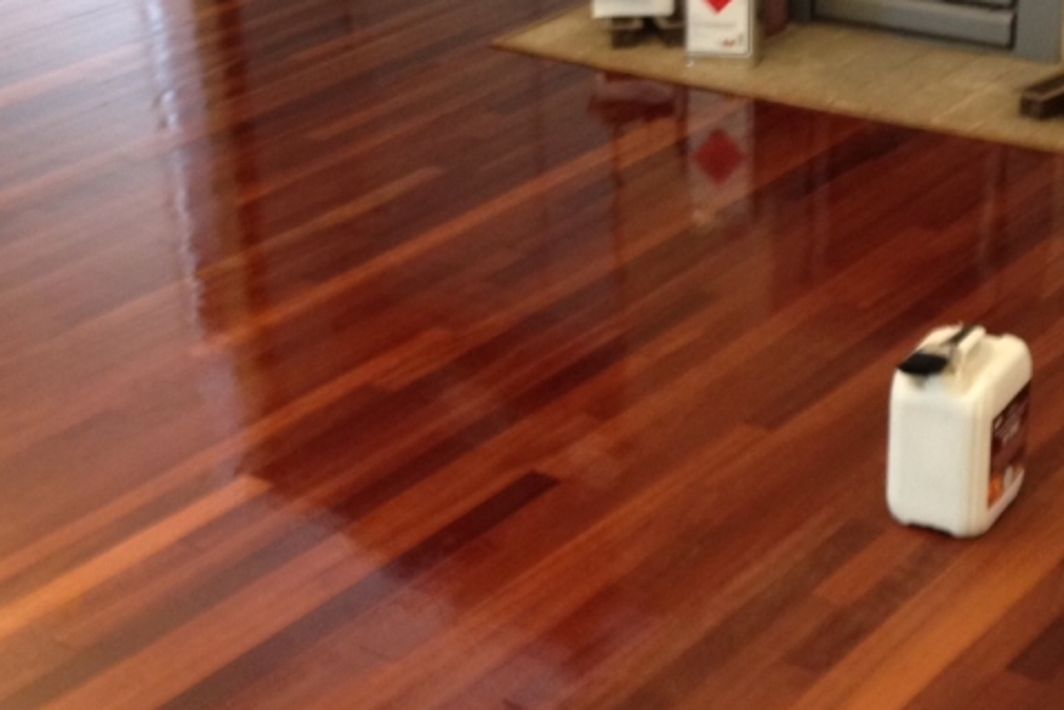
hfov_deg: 26.0
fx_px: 2306
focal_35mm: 78
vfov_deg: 17.5
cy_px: 485
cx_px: 530
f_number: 2.4
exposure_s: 1/20
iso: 160
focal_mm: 4.28
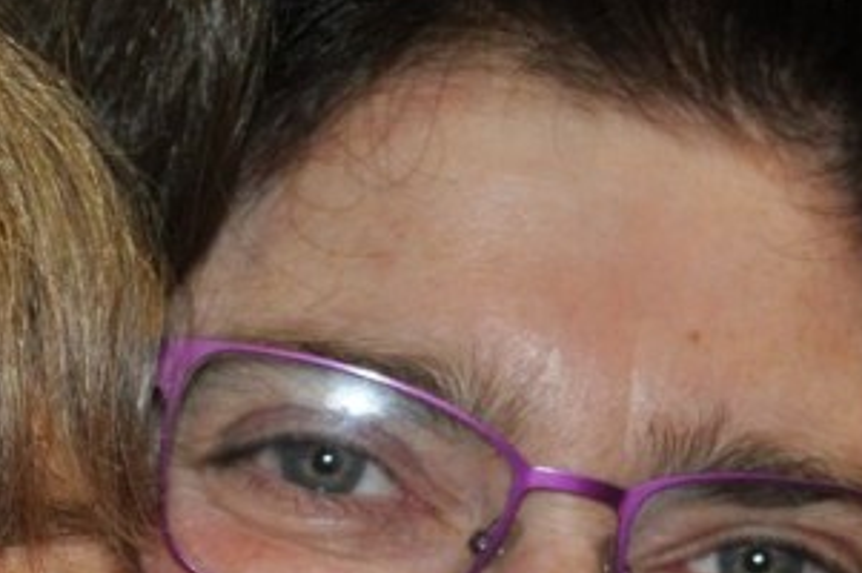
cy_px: 776
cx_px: -23
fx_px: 6099
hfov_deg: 8.0
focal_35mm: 255
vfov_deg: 5.3
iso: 800
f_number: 4.8
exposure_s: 1/60
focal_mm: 50
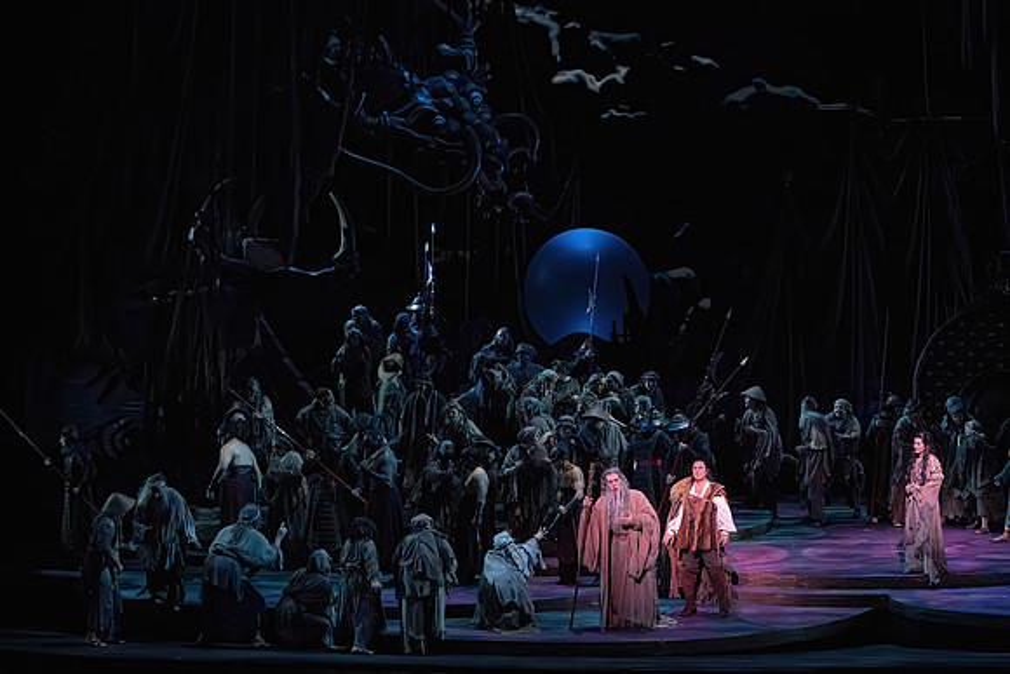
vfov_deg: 19.5
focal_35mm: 70
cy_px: 337
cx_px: 505
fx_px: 1964
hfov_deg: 28.8
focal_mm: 70
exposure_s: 1/320
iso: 20000
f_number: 10
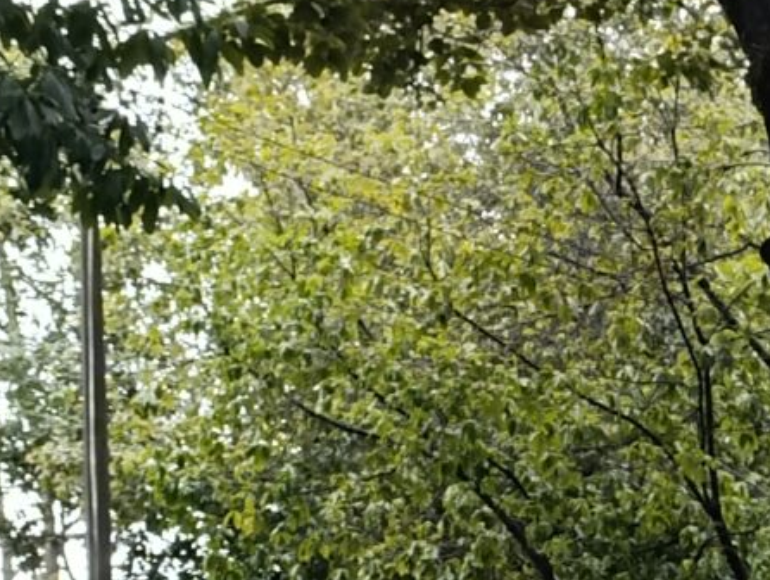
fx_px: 2941
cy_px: 1003
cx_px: 1443
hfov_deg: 13.2
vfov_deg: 10.6
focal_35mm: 132
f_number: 1.6
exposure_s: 1/120
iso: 80
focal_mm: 6.14
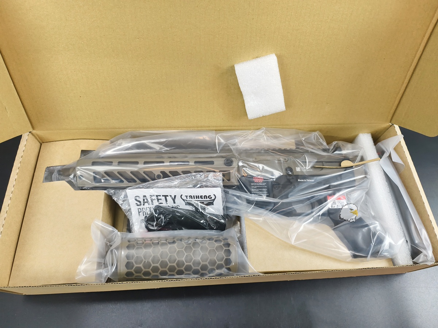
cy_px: 164
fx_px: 291
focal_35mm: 23
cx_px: 219
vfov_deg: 58.9
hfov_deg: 73.9
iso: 487
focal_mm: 6.54
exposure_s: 1/60
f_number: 1.57
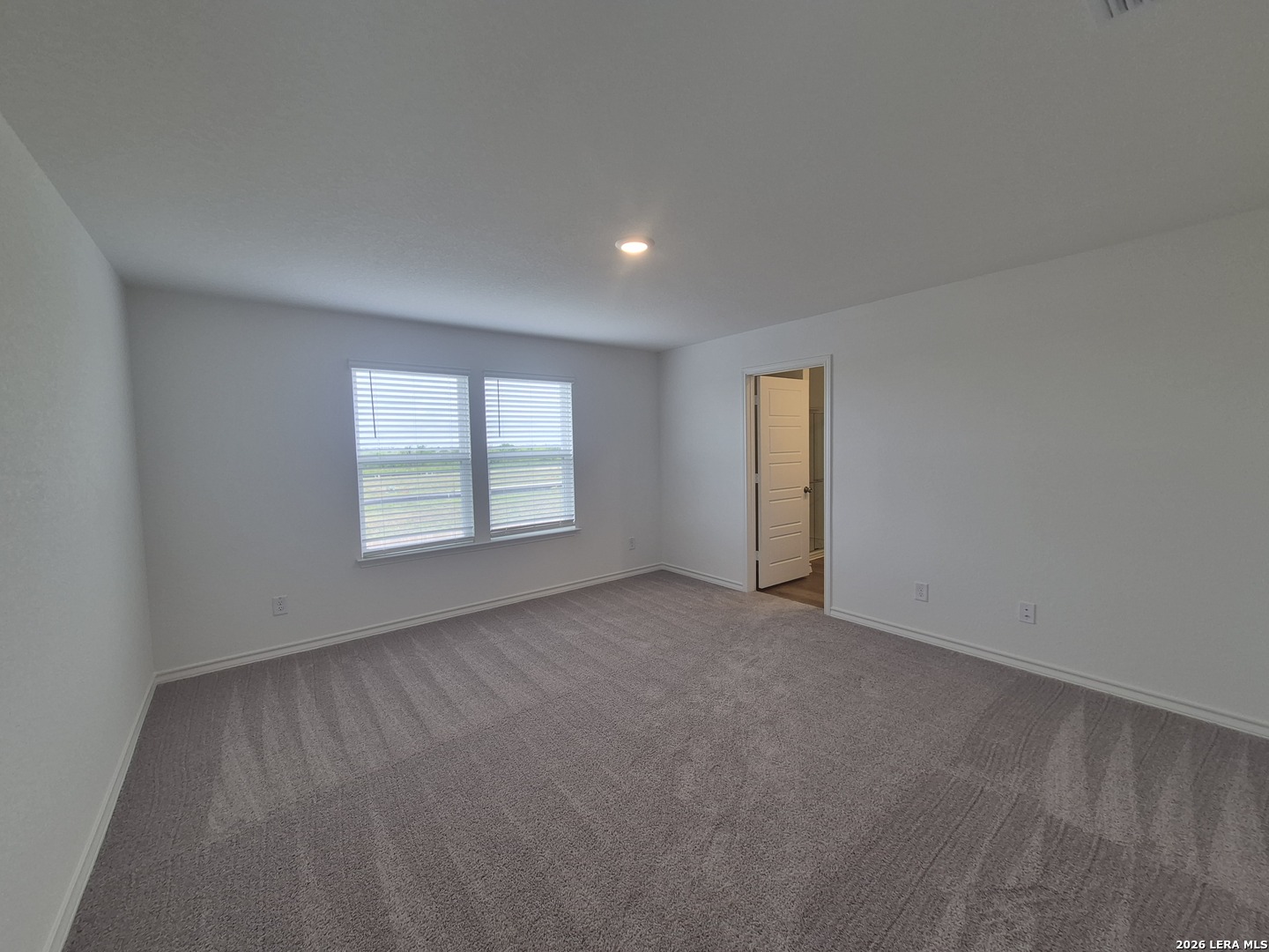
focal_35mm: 13
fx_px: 477
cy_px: 476
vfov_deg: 89.9
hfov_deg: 106.2
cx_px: 634
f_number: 2.2
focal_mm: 1.74
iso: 50
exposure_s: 1/60
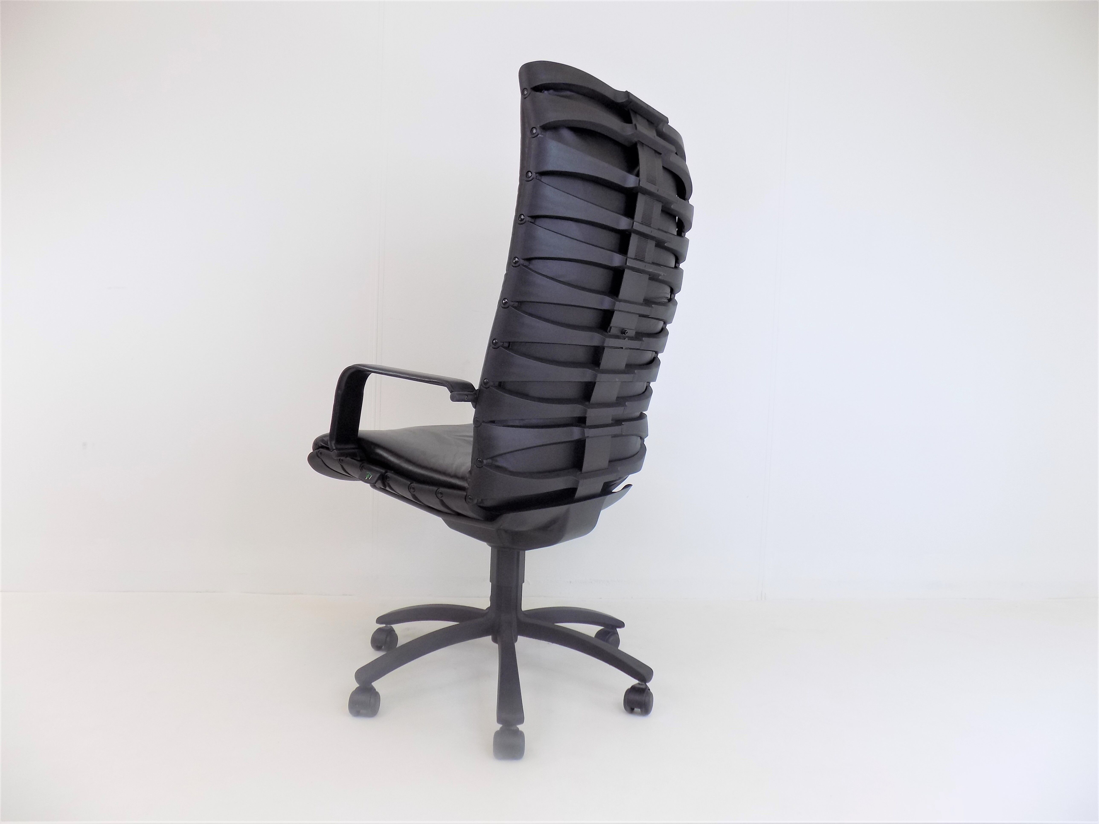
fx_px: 730
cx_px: 550
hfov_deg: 73.9
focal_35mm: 23
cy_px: 412
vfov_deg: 58.9
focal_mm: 4
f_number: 3.1
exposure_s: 1/40
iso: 80
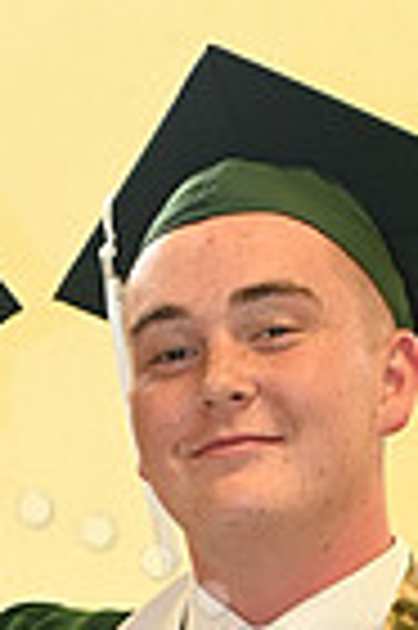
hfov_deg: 7.3
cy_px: 1012
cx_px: -108
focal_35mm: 187
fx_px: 3265
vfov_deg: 10.5
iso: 1600
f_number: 5.6
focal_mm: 45
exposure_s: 1/60
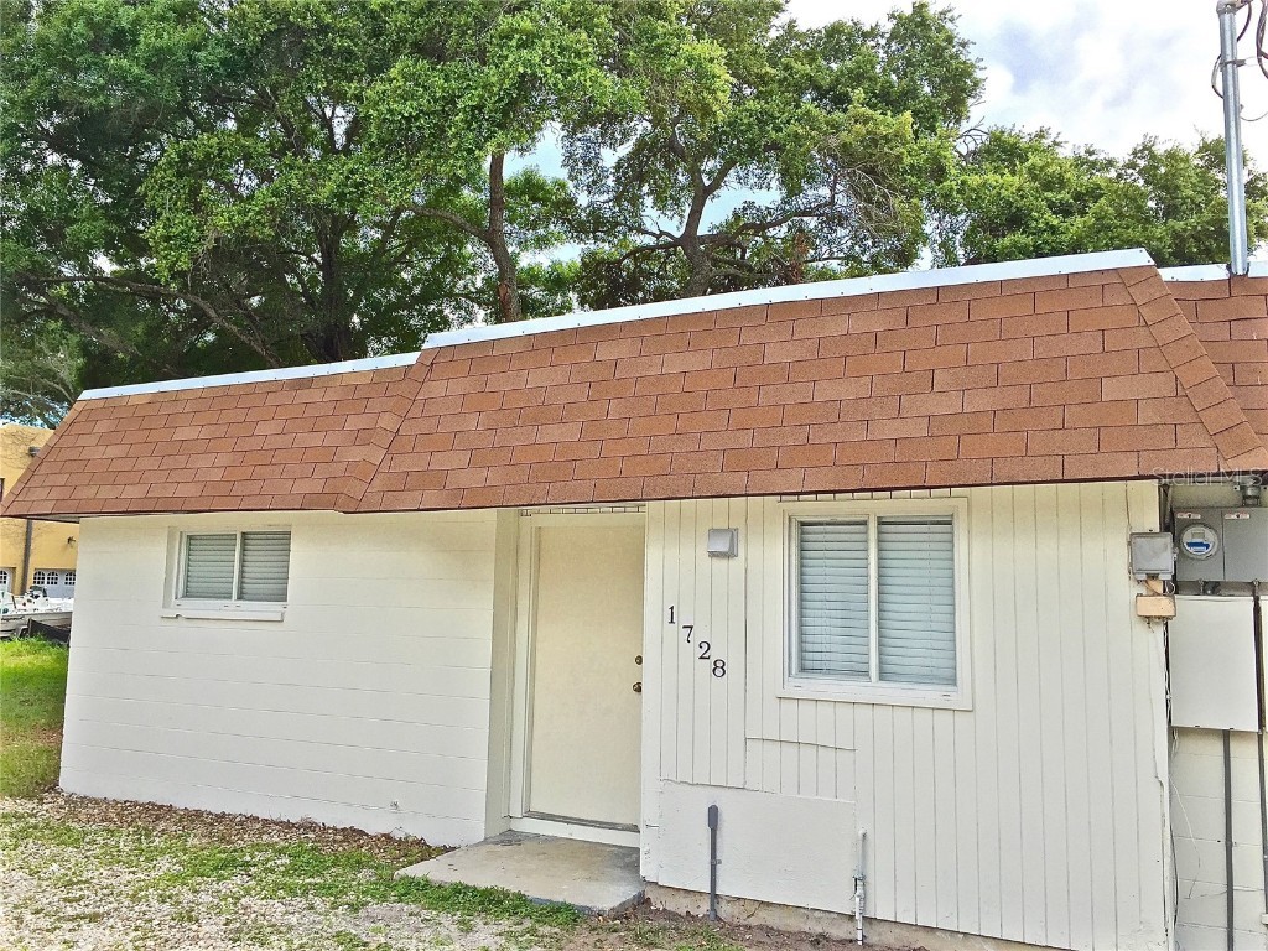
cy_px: 476
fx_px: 1062
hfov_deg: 61.7
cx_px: 634
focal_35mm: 29
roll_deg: -2.2
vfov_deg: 48.2
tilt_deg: +6.5
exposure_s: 1/638
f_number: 2.2
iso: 32
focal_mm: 4.15
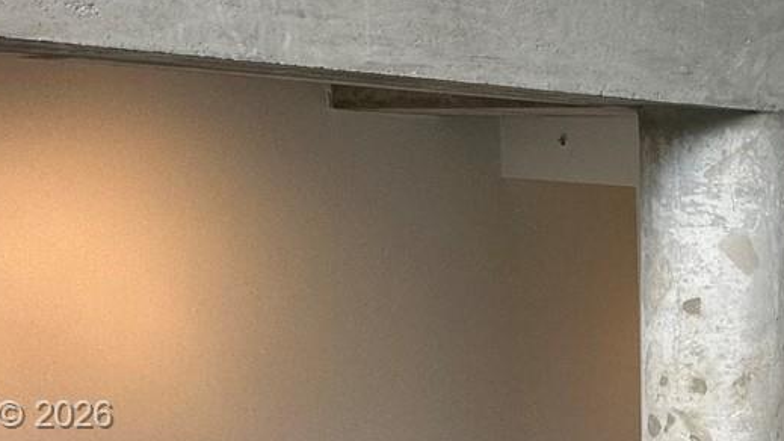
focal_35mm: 47
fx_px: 977
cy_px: 417
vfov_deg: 24.5
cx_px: 850
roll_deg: -2.4
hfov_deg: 37.1
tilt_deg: -12.8
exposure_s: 1/120
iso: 100
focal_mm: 2.22
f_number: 2.2
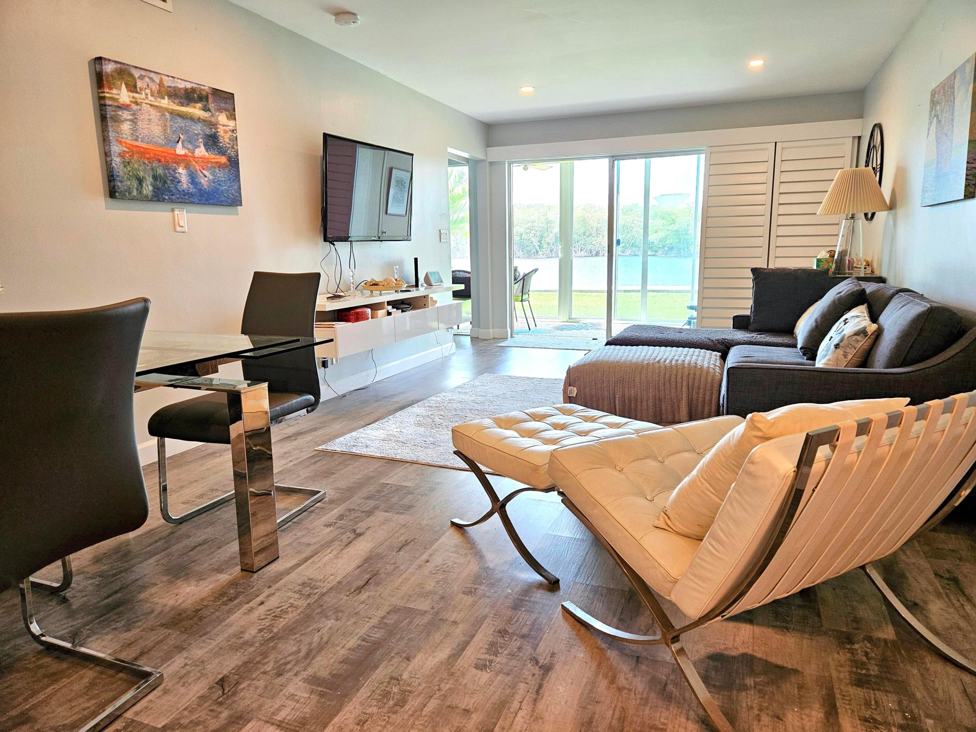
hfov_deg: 73.9
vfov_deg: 58.9
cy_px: 366
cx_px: 488
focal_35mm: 23
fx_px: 648
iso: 125
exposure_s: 1/120
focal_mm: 5.4
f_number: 1.8
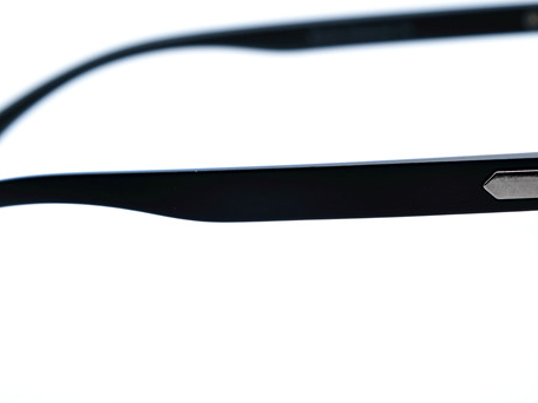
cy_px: 157
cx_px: 247
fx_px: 2098
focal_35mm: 135
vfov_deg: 11.0
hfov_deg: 14.6
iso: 160
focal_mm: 42.5
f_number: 5.6
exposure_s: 1/150
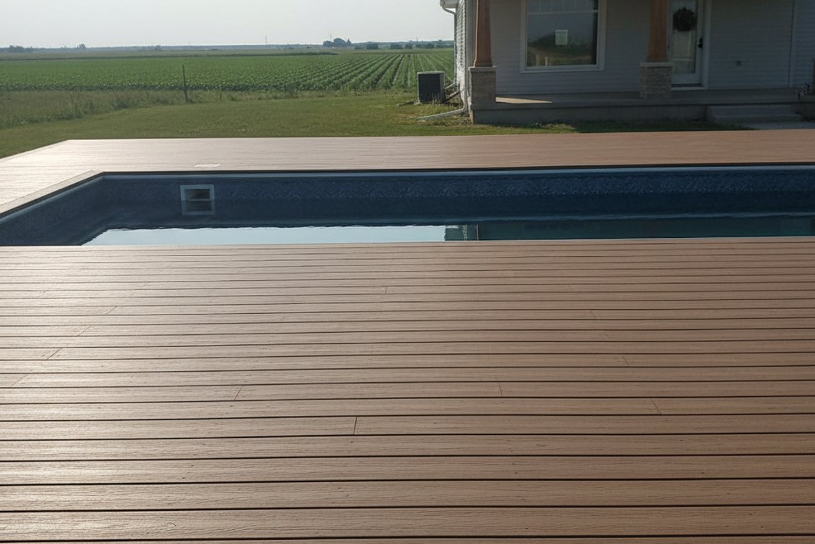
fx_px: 634
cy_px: 239
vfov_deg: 46.3
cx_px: 418
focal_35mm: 28
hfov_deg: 65.5
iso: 688
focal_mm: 5.7
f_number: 1.5
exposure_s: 1/271
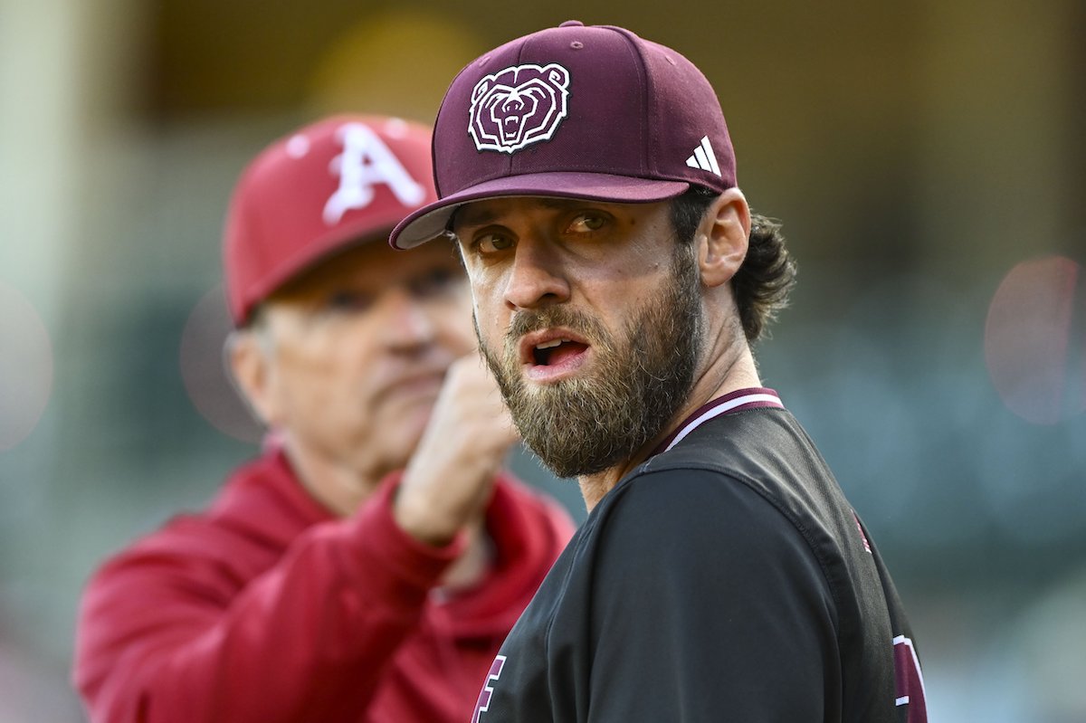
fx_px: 18092
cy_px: 362
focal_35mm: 600
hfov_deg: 3.4
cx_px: 543
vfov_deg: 2.3
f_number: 2.8
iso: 500
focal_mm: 400
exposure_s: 1/1000
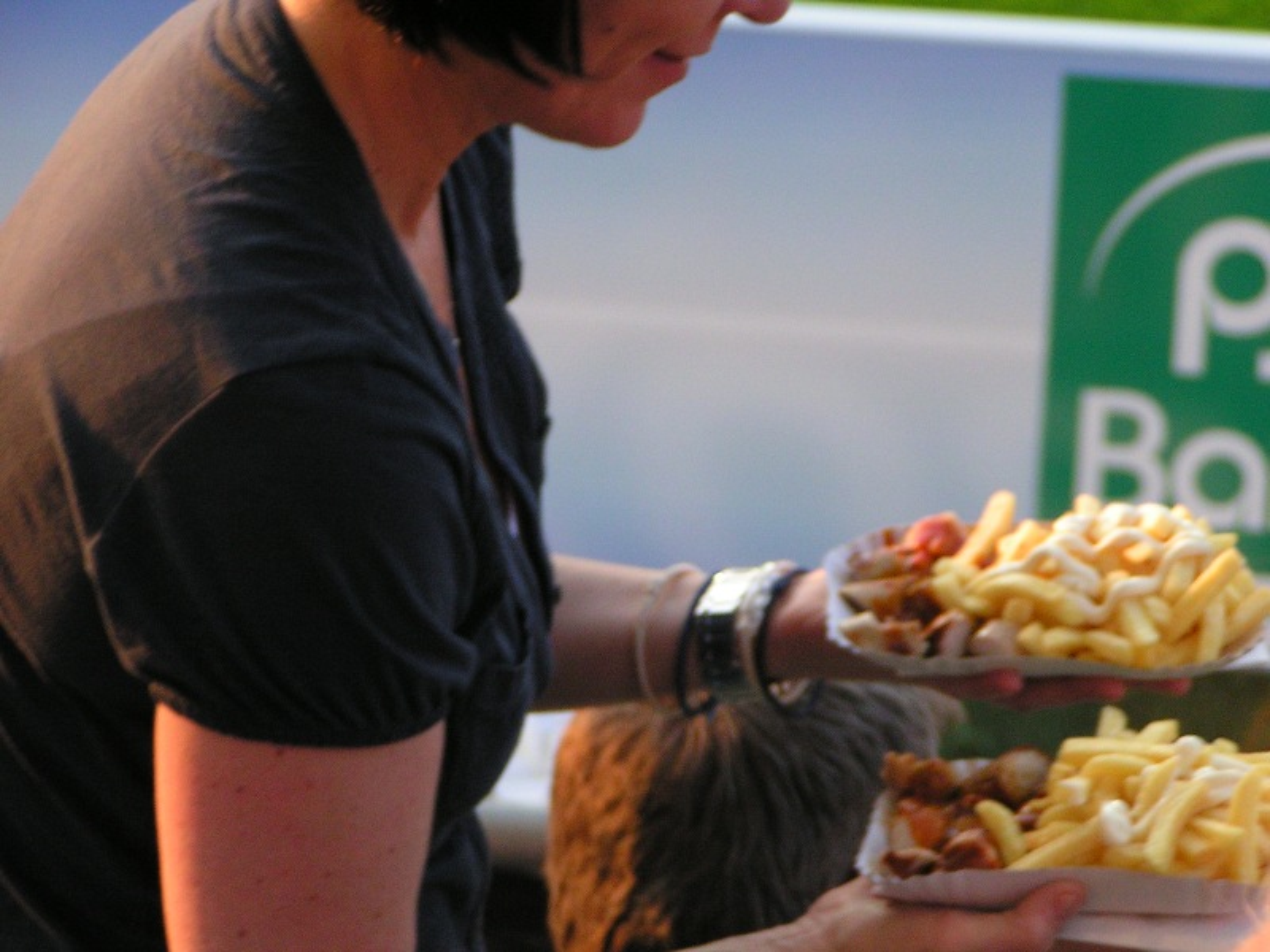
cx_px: 635
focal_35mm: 172
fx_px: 6310
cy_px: 476
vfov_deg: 8.6
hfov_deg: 11.5
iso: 160
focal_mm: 26.3
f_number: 3.5
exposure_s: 1/160
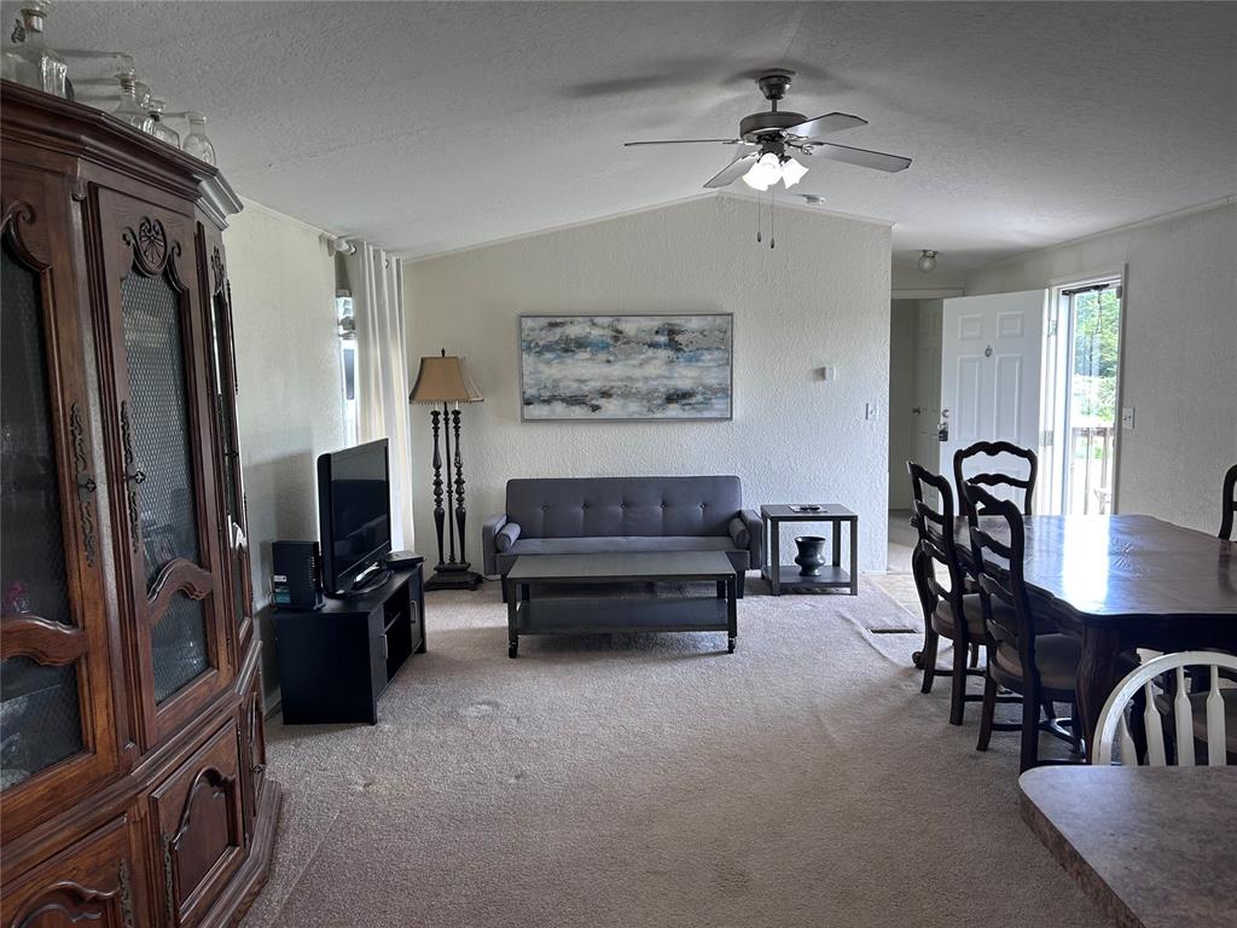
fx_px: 929
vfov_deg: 53.1
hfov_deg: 67.3
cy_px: 464
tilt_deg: -6.8
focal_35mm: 26
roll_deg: +1.6
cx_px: 618
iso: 64
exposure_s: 1/120
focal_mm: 5.7
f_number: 1.5
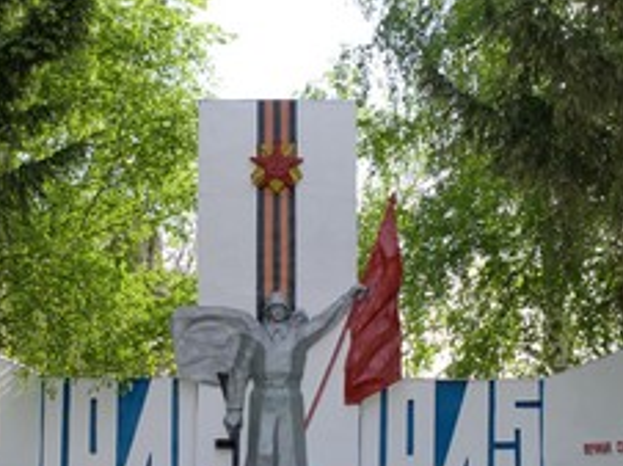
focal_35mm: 62
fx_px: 1115
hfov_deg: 31.2
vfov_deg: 23.4
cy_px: 347
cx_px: 287
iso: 64
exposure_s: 1/400
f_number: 3.1
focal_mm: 6.3
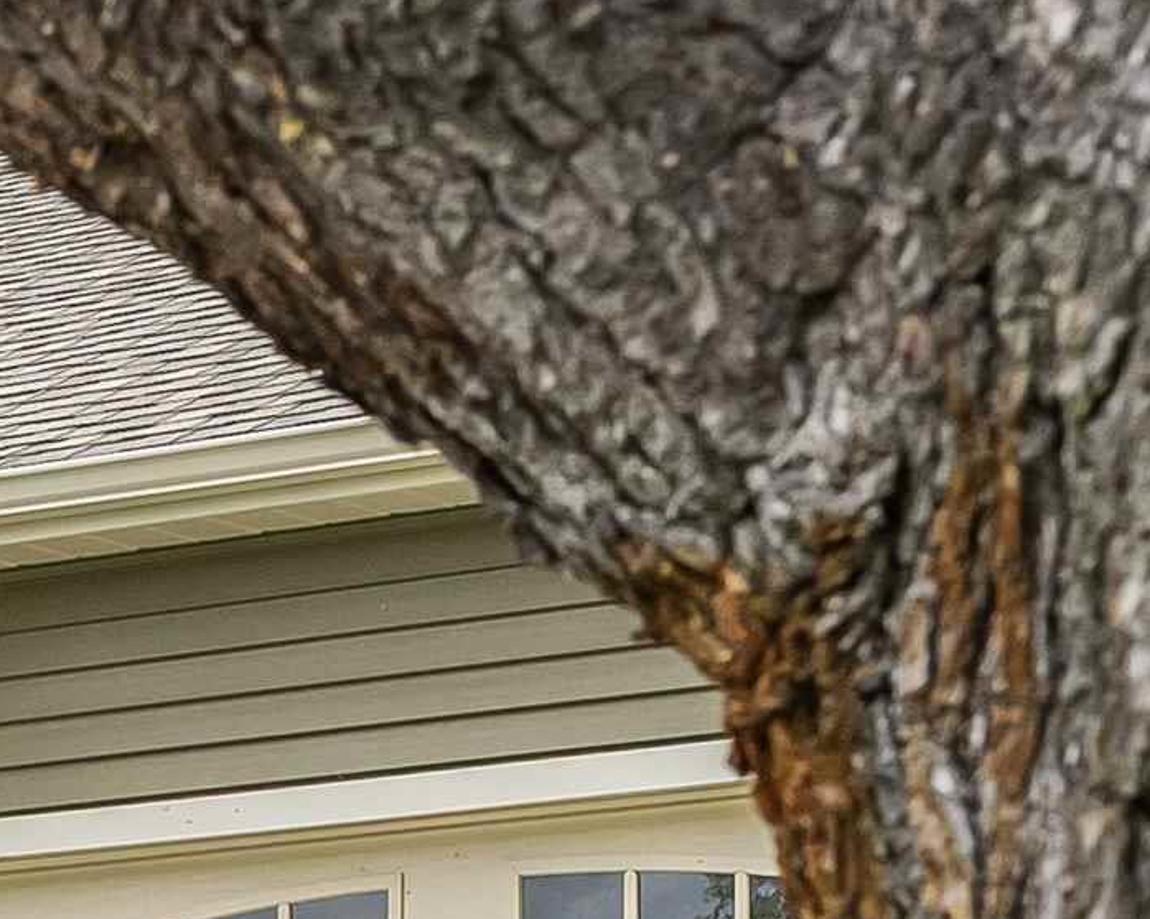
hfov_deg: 9.6
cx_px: -1270
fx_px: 6329
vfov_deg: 8.1
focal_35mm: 186
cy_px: 1470
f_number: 5
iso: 640
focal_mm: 45
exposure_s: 1/3200
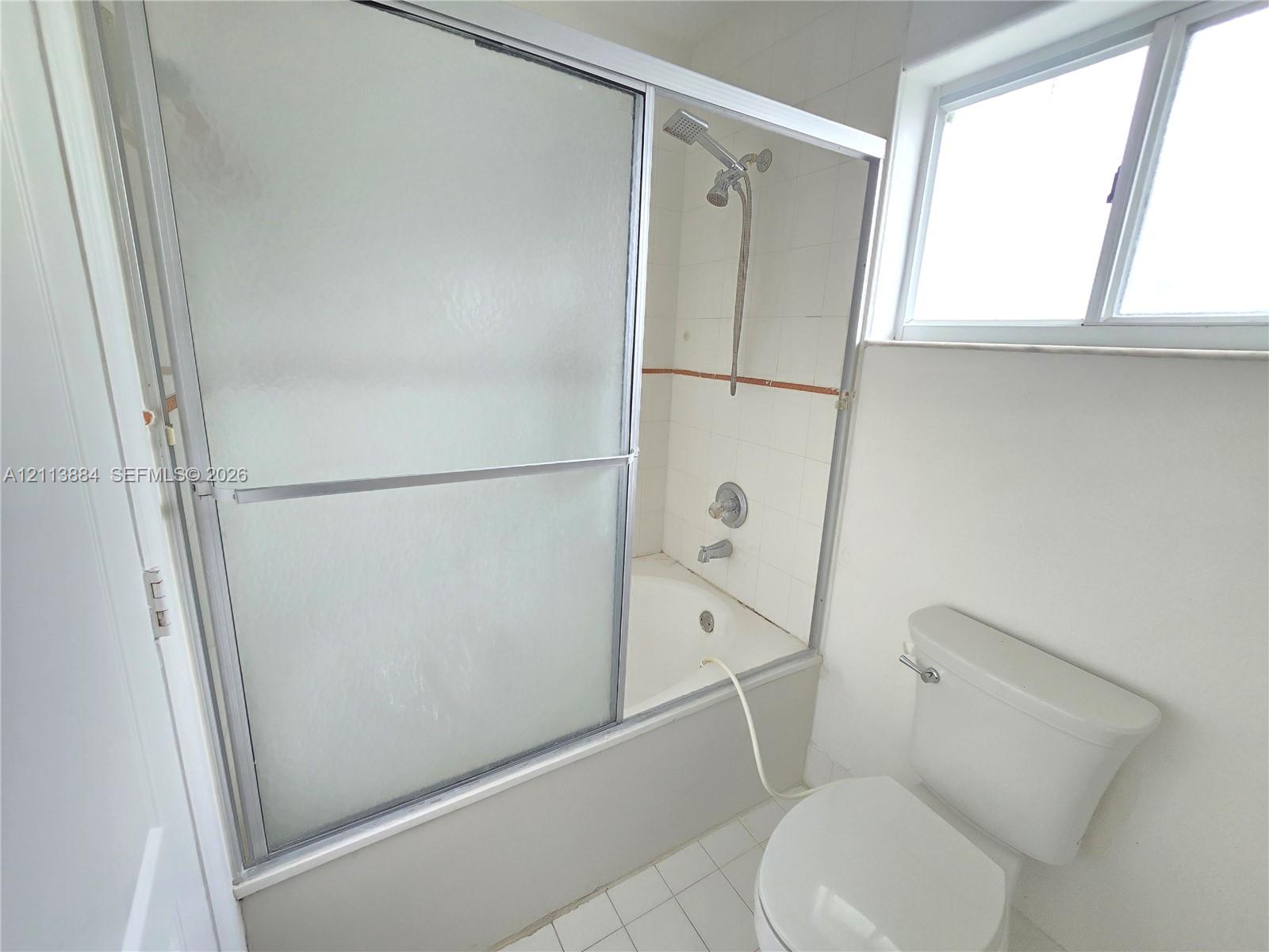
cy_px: 476
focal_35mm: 13
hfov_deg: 106.2
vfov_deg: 89.9
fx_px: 477
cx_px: 634
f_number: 2.2
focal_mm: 2.2
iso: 640
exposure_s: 1/60
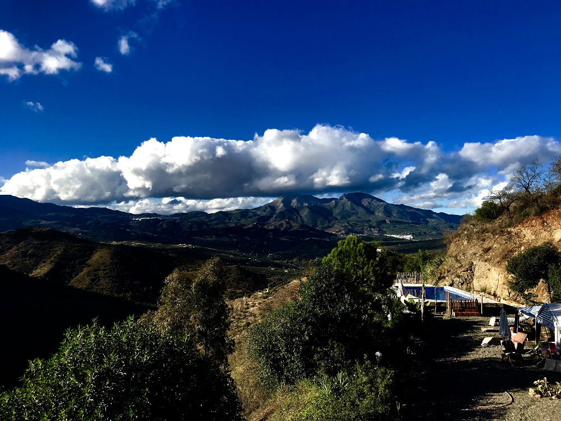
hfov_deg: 63.4
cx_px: 280
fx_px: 454
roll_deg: -0.3
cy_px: 210
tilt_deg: +4.8
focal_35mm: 28
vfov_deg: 49.7
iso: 20
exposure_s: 1/1953
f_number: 1.8
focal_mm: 3.99
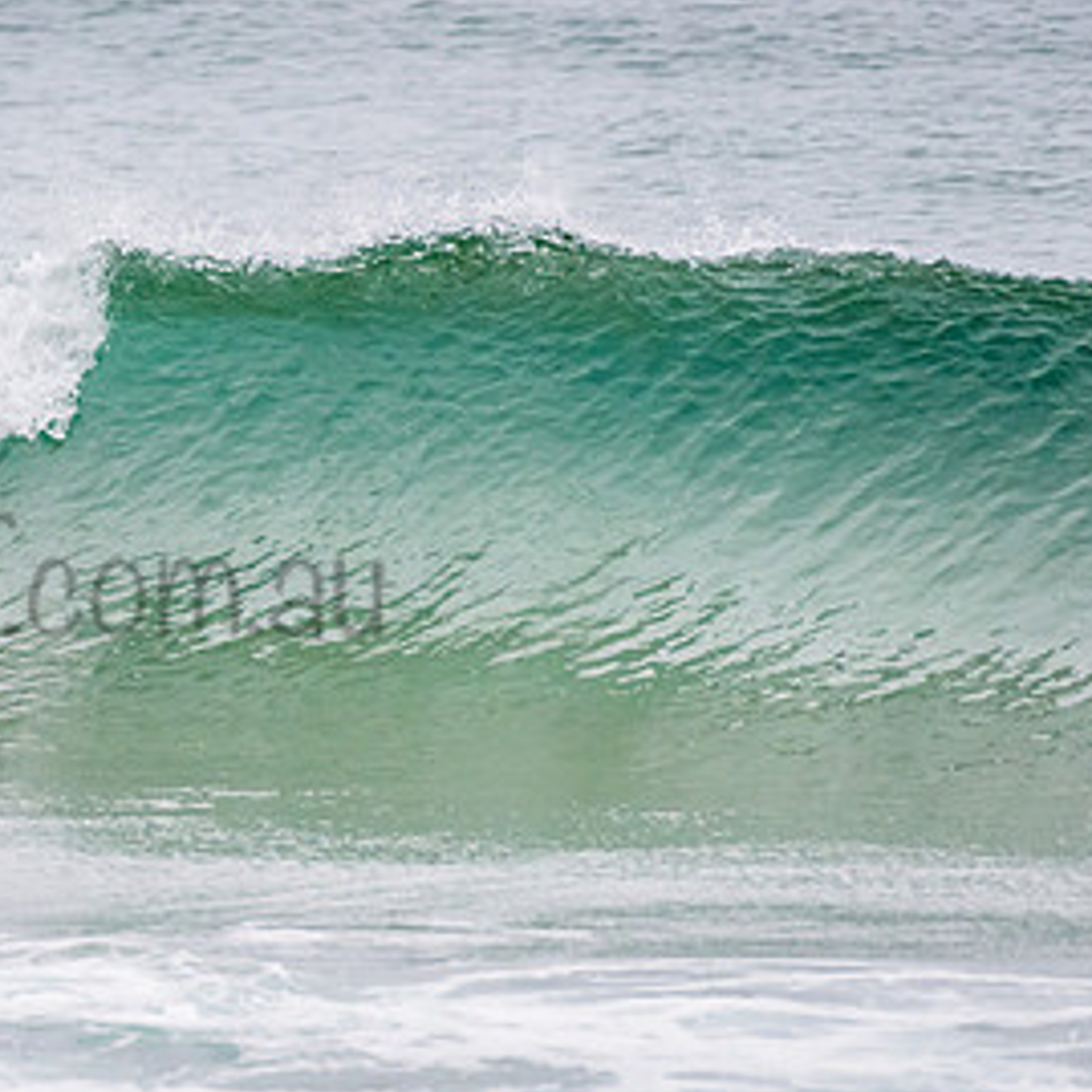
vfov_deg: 1.6
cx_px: -312
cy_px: 509
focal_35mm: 1125
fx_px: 40152
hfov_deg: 1.6
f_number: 5.6
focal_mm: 500
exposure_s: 1/1000
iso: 1000
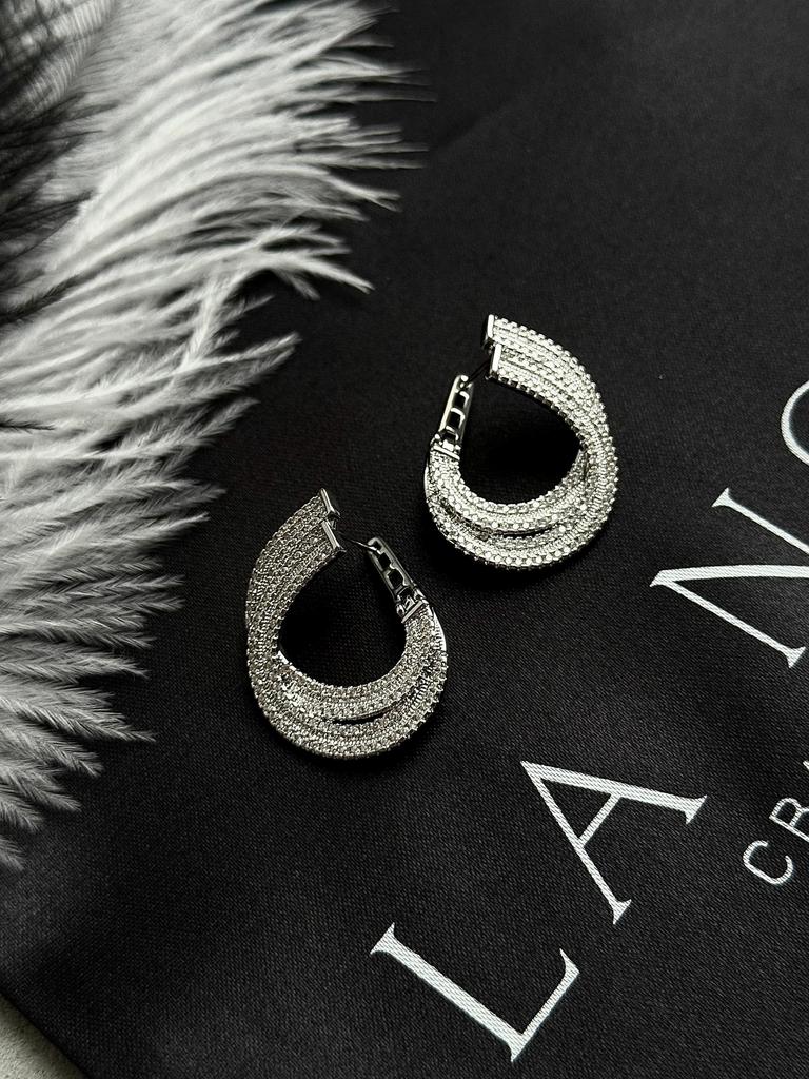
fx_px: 1496
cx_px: 404
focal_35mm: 48
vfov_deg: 39.7
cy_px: 540
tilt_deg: -62.8
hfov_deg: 30.3
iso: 125
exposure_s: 1/60
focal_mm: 6.76
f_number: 1.78
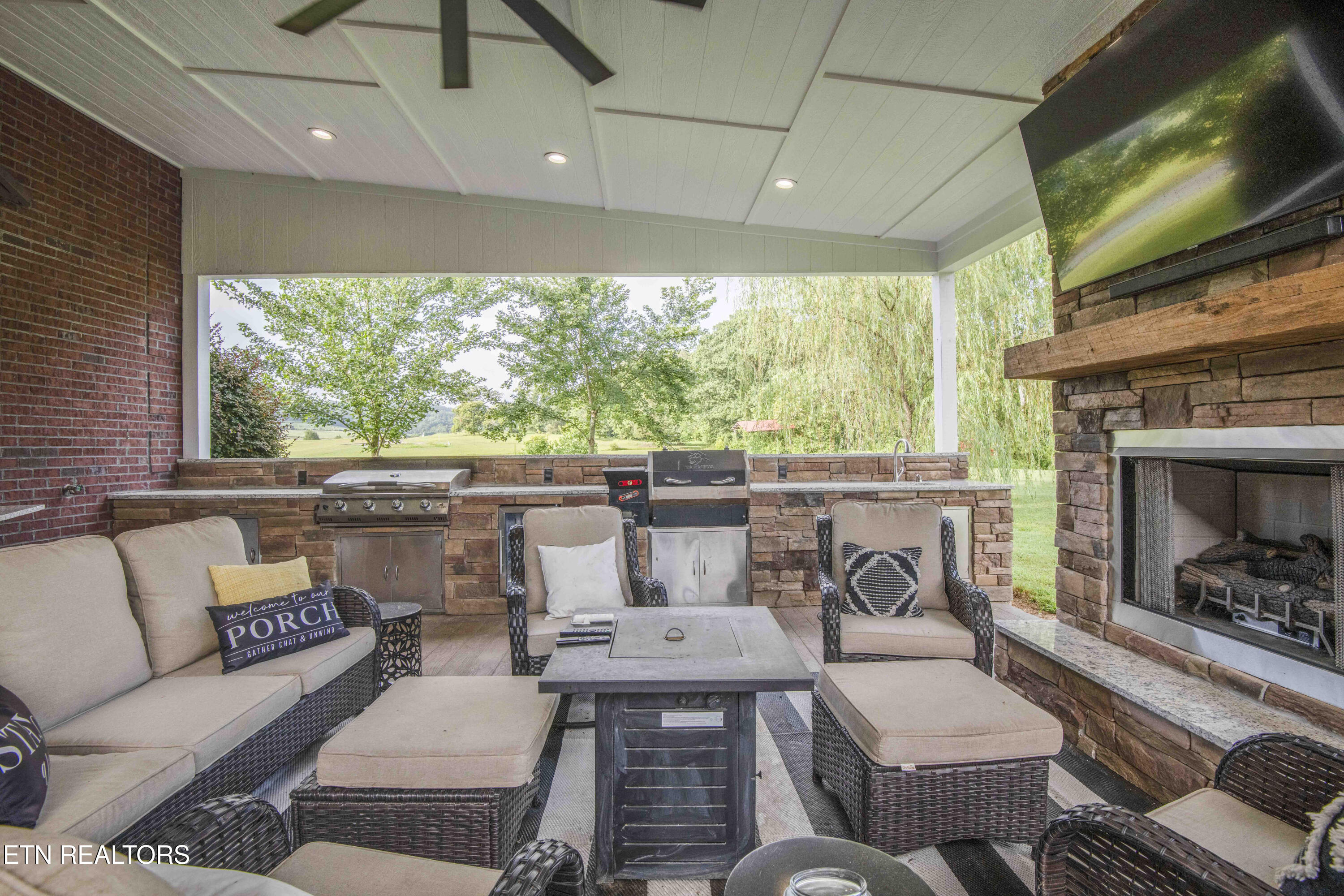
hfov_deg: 96.7
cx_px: 672
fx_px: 597
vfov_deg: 73.7
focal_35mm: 16
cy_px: 448
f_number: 10
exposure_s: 1/160
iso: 500
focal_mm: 16
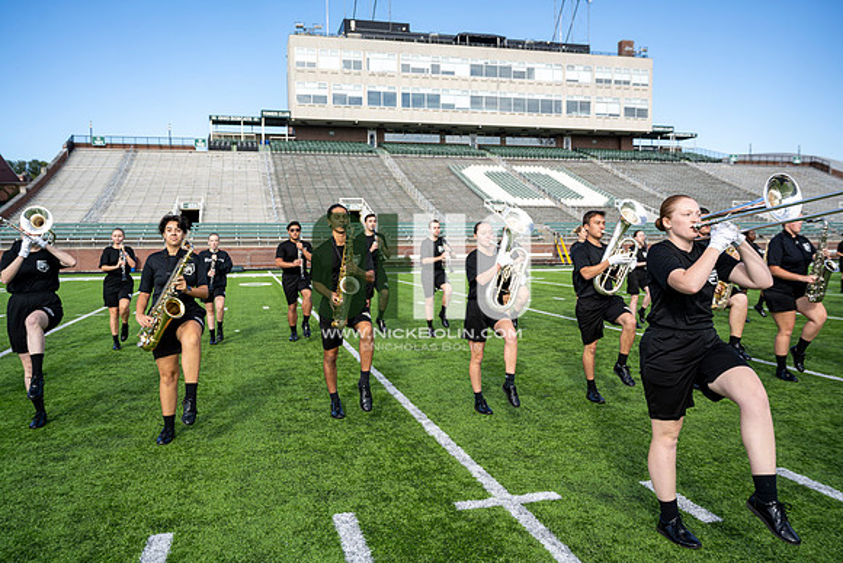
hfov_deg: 59.5
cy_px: 282
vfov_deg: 41.7
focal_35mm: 32
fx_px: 738
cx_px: 422
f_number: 4.5
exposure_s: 1/250
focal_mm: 31.5
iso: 80
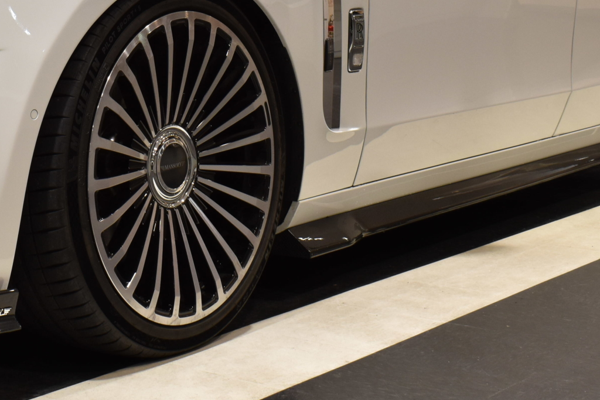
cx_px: 71
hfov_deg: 22.1
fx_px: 1500
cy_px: -22
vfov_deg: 14.9
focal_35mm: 90
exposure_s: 1/40
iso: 500
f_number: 8
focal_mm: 24
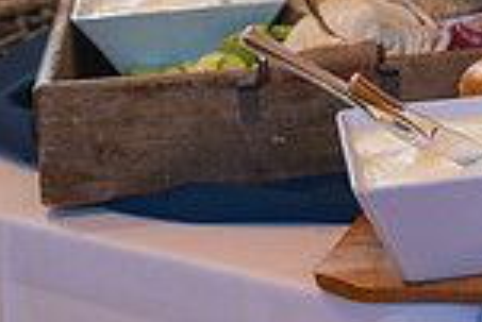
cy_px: -126
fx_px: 1849
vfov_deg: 9.7
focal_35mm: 138
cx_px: 715
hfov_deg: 14.0
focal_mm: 36
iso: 640
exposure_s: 1/160
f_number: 4
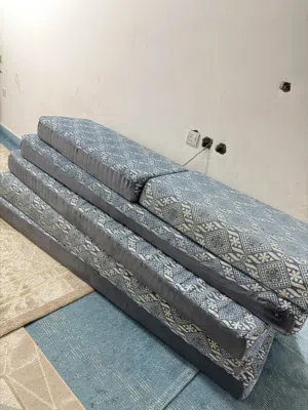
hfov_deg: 56.8
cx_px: 154
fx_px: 285
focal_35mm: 24
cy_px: 205
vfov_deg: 71.6
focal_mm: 6.76
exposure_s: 1/25
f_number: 1.78
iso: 640
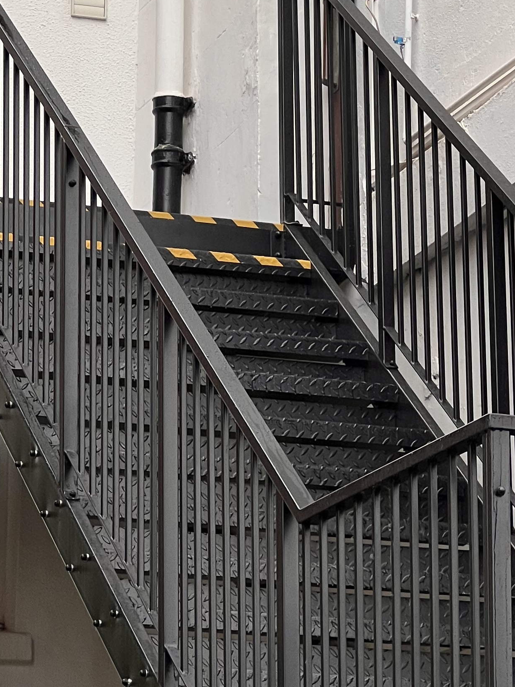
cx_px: 388
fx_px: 3750
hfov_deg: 7.8
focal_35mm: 189
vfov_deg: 10.5
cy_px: 329
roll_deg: +0.2
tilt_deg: +15.4
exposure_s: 1/99
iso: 40
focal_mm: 9
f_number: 2.8
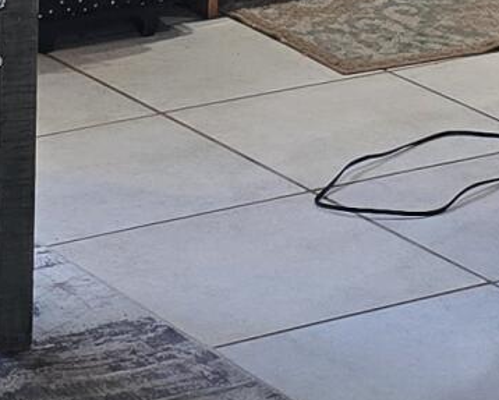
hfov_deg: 10.3
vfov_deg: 7.5
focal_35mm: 188
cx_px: 258
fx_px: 2779
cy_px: -654
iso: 250
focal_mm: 6.3
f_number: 1.7
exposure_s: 1/120
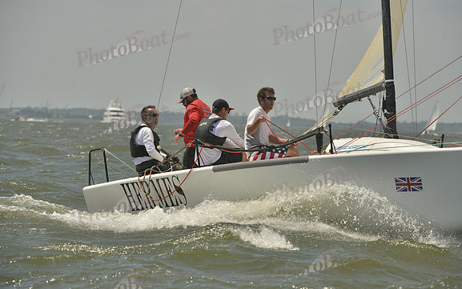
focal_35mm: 246
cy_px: 151
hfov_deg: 8.5
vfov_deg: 5.3
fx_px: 3098
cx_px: 231
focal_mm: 240
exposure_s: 1/1250
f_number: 10
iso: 280
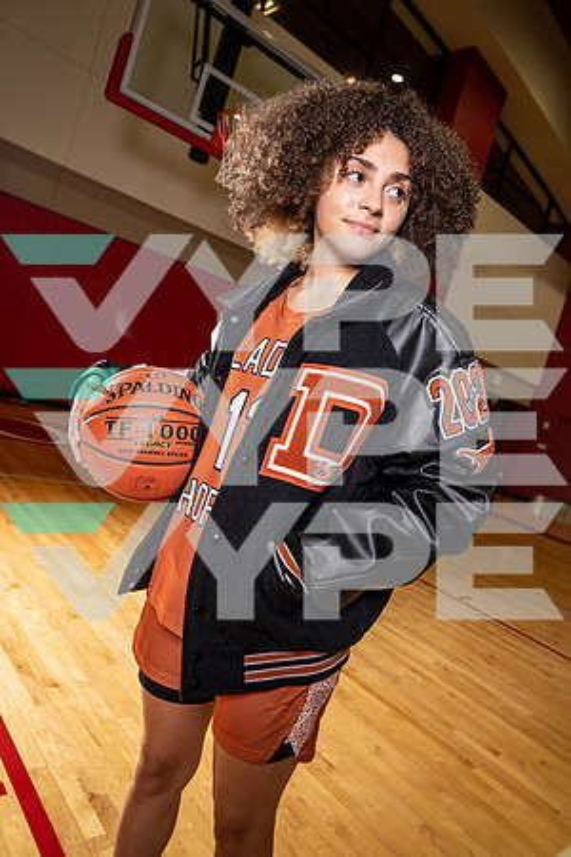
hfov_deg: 49.6
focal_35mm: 26
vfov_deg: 69.4
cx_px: 286
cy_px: 428
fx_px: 619
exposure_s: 1/250
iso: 800
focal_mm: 26
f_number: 5.6
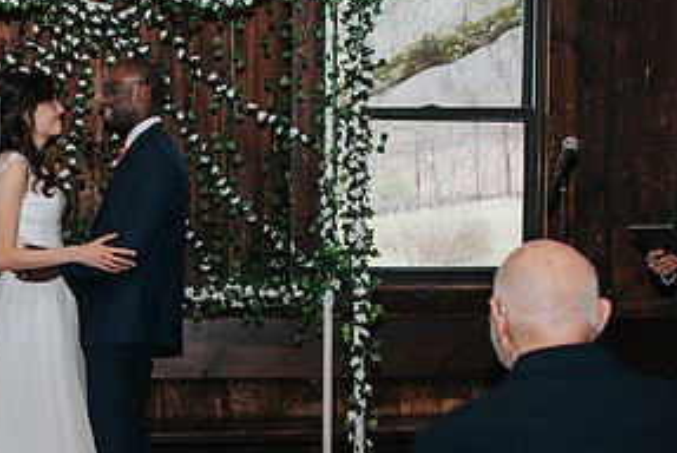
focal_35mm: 84
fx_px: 1581
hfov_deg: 23.7
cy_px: 345
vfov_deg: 16.2
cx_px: 103
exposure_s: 1/200
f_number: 3.2
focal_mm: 35
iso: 1000
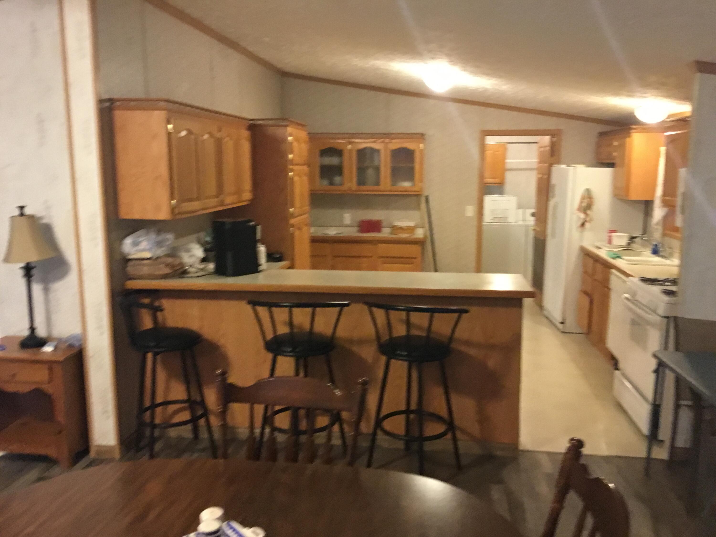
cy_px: 268
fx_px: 641
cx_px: 358
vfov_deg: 45.4
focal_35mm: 31
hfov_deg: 58.4
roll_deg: +1.6
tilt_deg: -9.1
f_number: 2.4
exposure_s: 1/17
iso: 200
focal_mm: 3.3
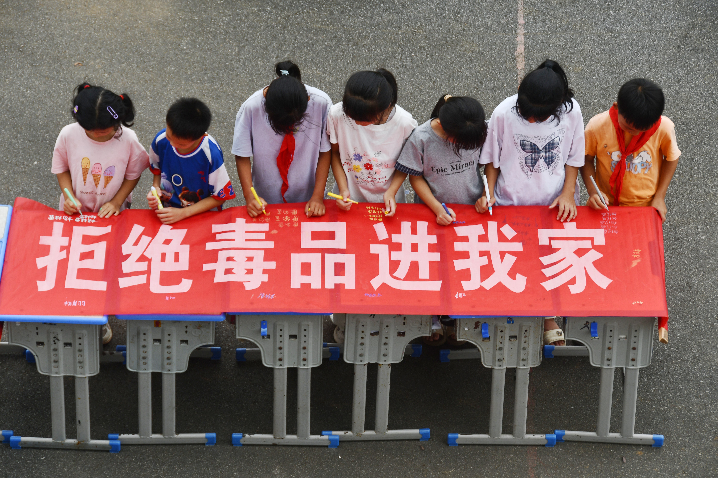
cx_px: 359
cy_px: 239
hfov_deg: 13.1
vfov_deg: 8.7
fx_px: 3131
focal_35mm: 157
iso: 160
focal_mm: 105
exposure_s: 1/250
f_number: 8
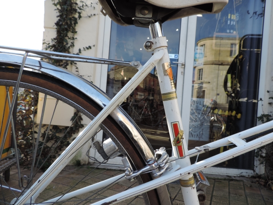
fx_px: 189
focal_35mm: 24
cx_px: 136
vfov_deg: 56.8
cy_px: 102
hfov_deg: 71.6
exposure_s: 1/250
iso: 80
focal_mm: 4.3
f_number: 3
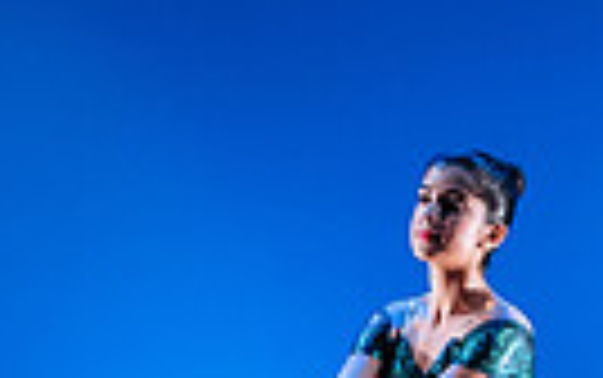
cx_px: 583
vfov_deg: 2.1
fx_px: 10082
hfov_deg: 3.4
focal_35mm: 613
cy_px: 485
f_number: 2.8
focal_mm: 130
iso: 1250
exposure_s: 1/500
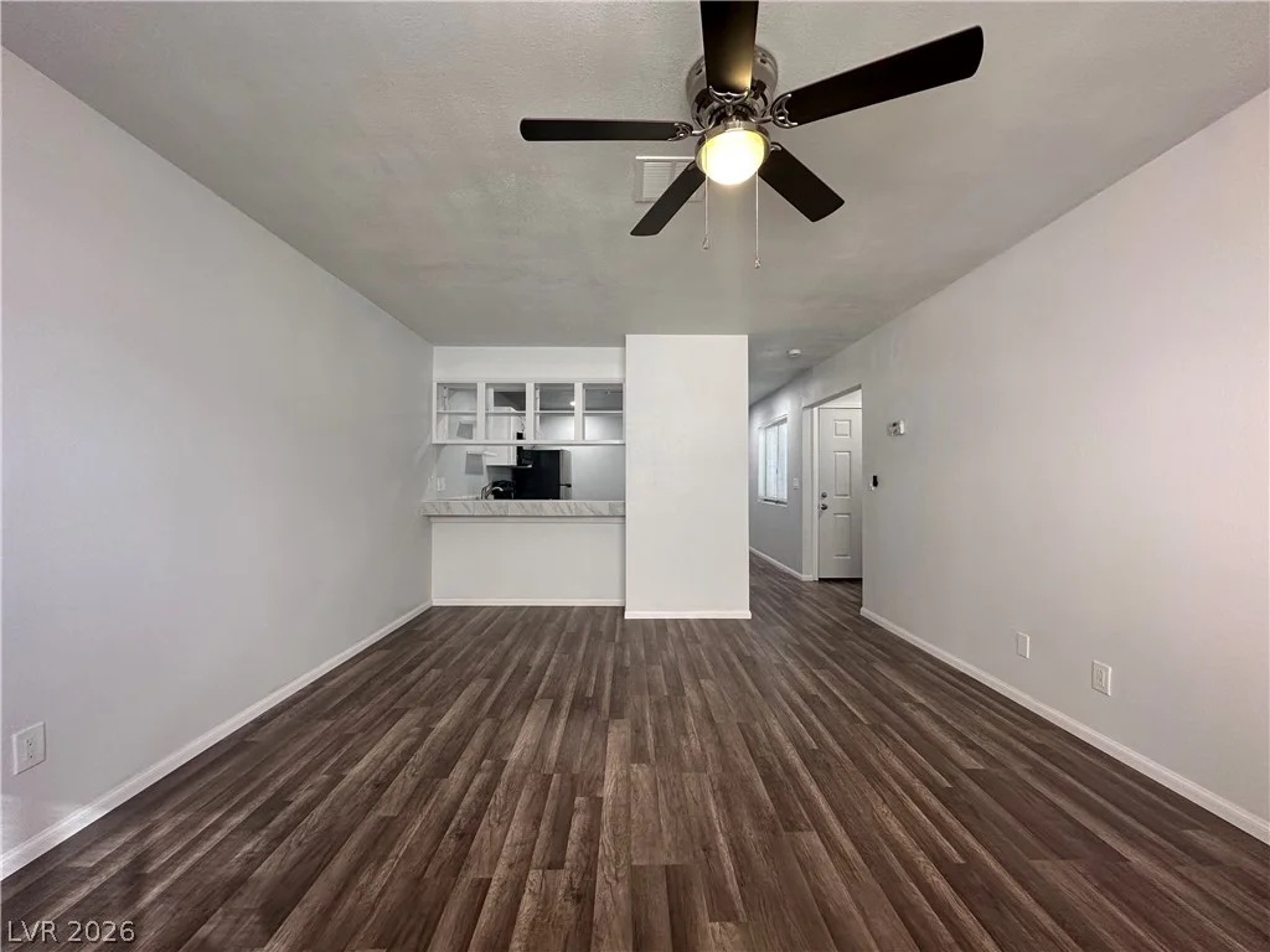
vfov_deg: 85.7
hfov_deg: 102.1
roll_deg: +0.2
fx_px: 514
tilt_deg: +0.3
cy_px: 476
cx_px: 635
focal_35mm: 14
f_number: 2.2
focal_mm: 2.22
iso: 200
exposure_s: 1/120
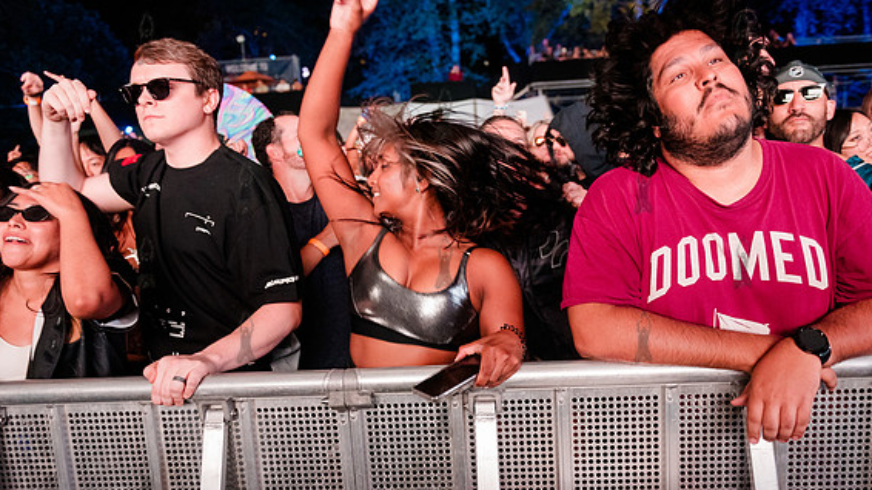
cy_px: 261
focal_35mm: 29
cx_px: 444
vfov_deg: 40.1
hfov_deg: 66.1
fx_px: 670
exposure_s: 1/125
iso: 6400
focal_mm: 27
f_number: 2.8
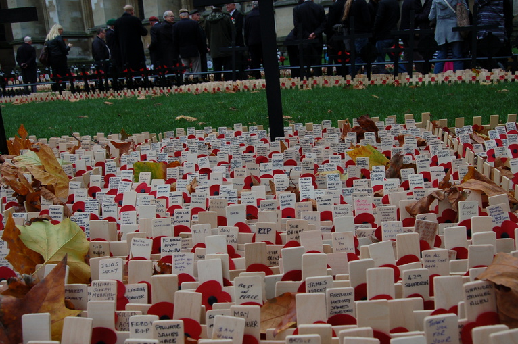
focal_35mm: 31
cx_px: 262
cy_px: 177
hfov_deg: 60.3
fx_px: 446
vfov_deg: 42.2
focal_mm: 20
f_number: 6.3
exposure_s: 1/160
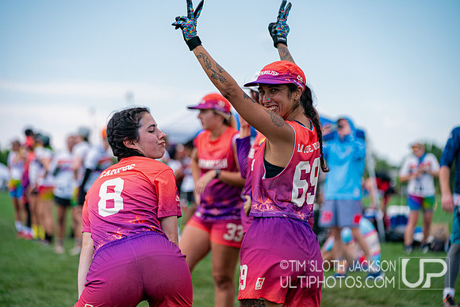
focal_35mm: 107
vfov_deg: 12.8
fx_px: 1367
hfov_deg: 19.1
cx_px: 230
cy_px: 154
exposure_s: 1/4000
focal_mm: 107
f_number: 2.8
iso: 400
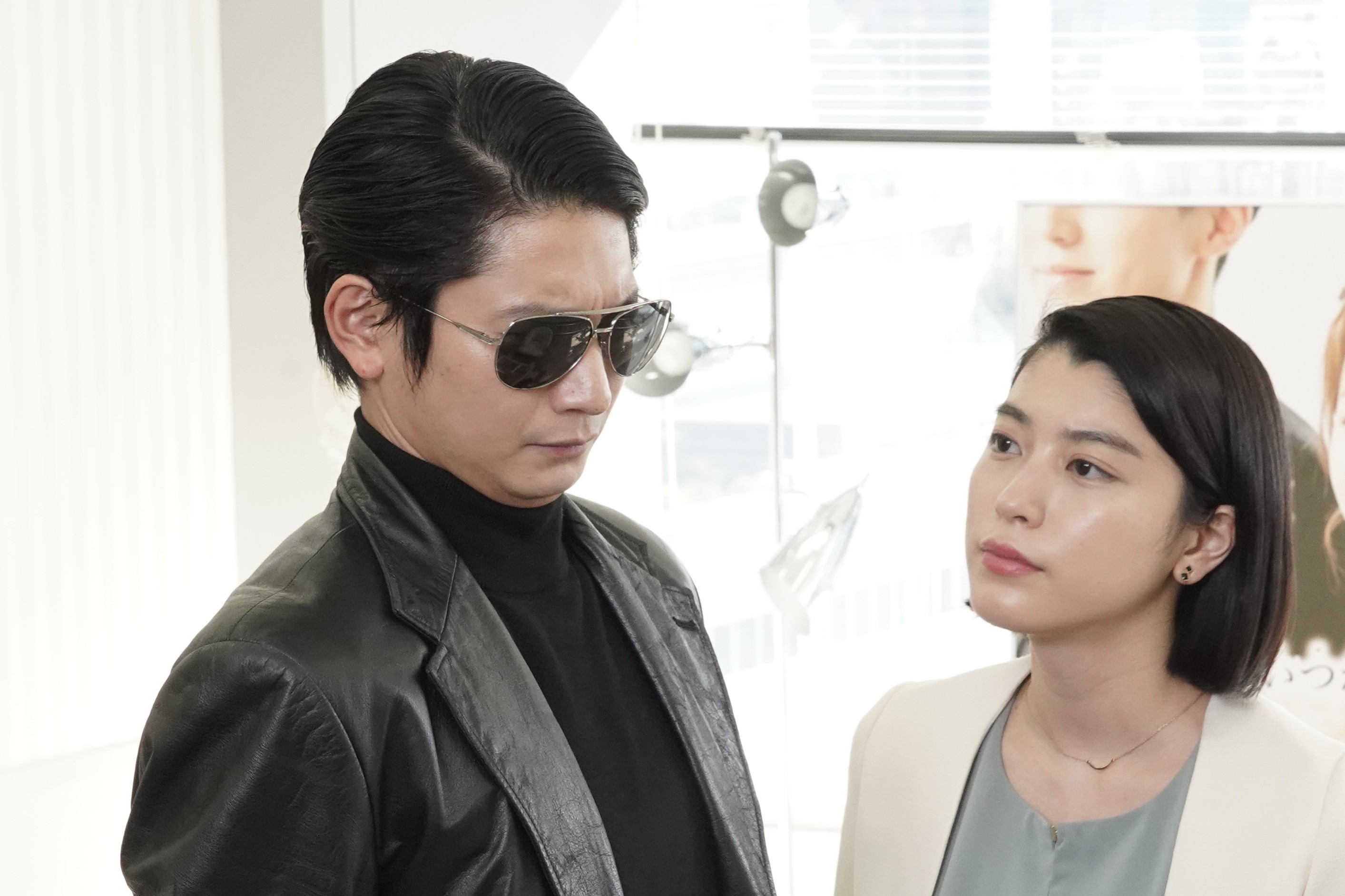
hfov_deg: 19.5
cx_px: 672
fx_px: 3922
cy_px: 448
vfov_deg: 13.0
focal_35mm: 105
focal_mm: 70
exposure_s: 1/125
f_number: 11
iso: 3200
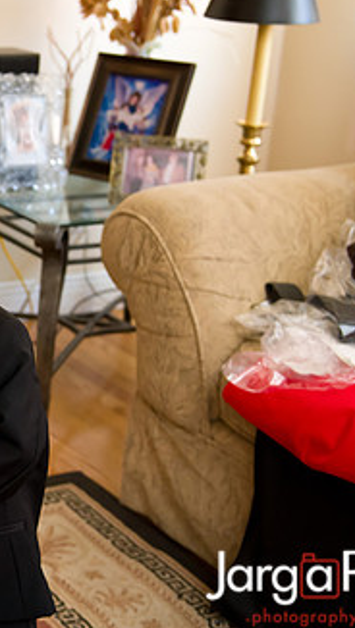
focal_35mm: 67
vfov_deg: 31.4
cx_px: -91
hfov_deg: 17.1
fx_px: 1118
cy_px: 281
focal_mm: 36
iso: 1600
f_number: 3.2
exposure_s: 1/125
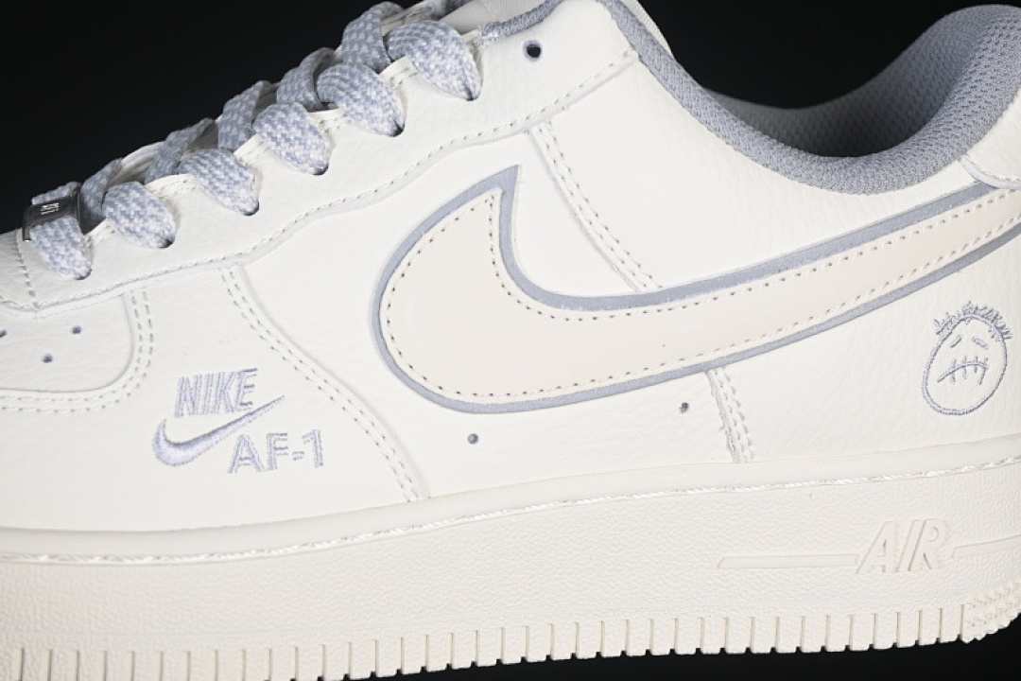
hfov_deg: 27.0
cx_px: 510
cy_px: 340
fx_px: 2127
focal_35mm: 75
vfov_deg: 18.2
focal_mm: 50
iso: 160
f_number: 7.1
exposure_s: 1/80
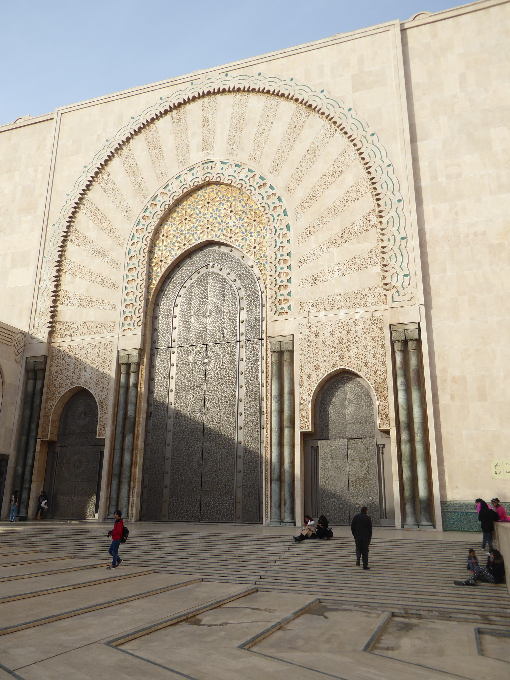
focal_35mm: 29
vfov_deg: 61.7
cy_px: 340
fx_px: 570
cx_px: 255
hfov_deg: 48.2
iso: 80
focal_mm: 5
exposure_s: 1/640
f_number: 3.5
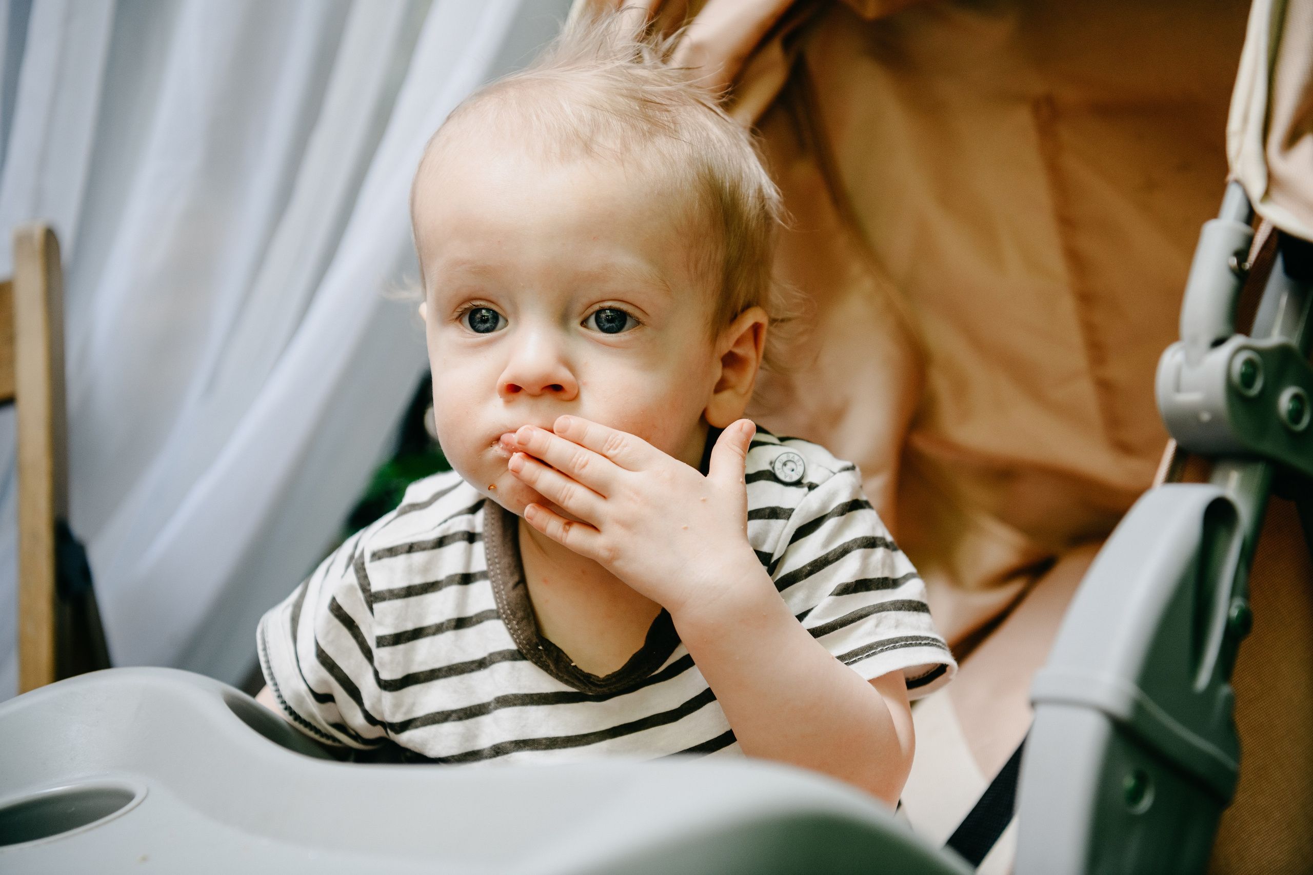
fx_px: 2006
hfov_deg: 36.2
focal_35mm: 55
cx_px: 656
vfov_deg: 24.6
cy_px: 438
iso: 500
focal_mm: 55
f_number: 3.5
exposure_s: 1/160
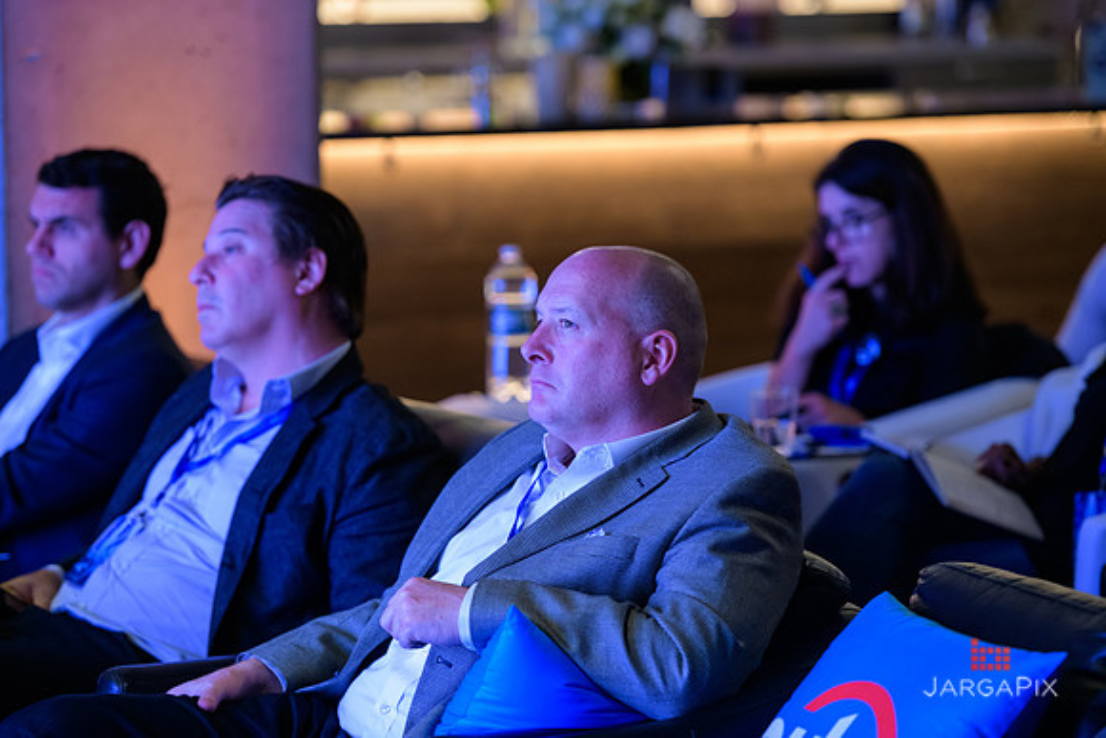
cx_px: 553
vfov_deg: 8.9
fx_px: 4763
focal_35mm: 155
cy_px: 369
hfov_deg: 13.2
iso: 1600
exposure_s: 1/60
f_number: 3.2
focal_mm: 155
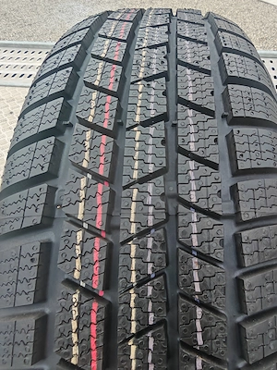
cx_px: 138
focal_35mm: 24
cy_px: 185
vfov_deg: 71.6
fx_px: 256
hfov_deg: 56.8
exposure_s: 1/100
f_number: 2
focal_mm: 1.82
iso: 64
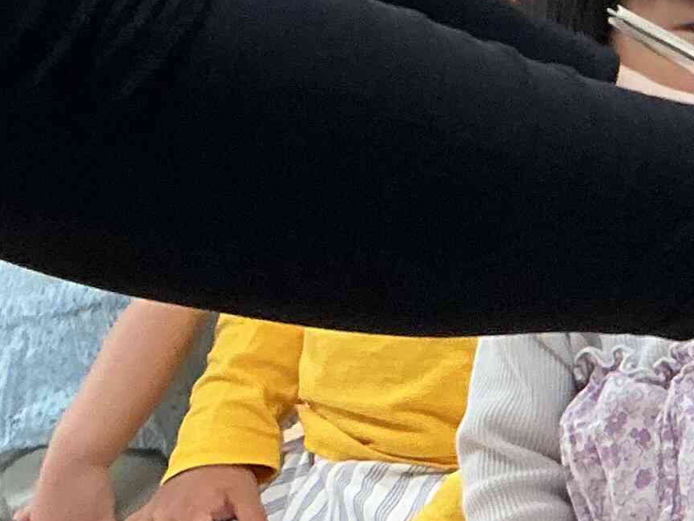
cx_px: 975
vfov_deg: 10.9
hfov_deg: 13.9
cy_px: 24
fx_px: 2707
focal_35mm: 135
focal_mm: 3
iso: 40
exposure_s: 1/60
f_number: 1.8
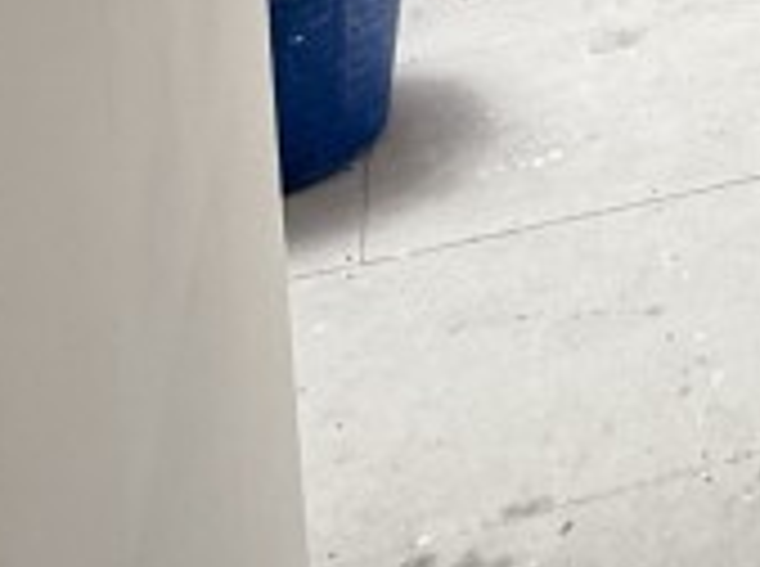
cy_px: -621
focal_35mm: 85
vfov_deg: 14.1
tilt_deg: -4.6
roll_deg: +0.0
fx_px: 1862
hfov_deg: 19.6
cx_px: 1192
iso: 125
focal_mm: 2.22
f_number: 2.2
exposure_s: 1/99
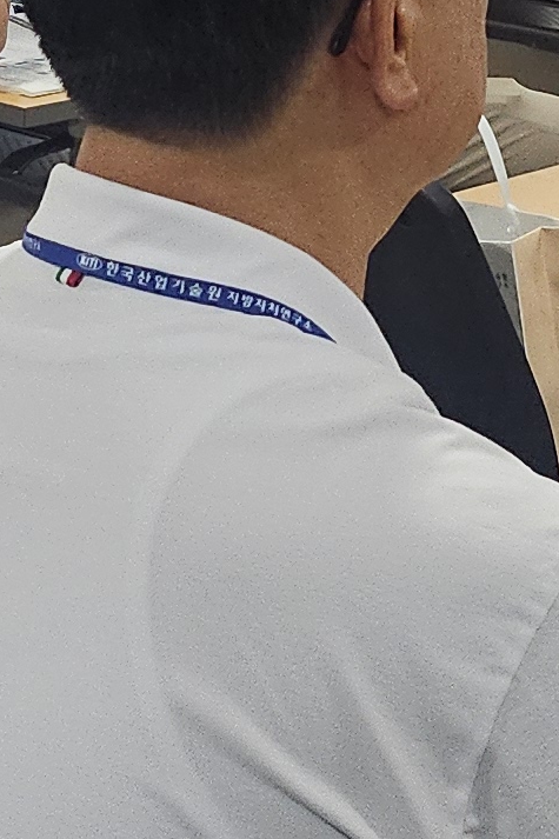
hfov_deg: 9.8
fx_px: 3262
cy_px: -613
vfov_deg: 13.4
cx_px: 109
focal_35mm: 140
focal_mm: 5
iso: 320
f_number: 1.8
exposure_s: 1/120
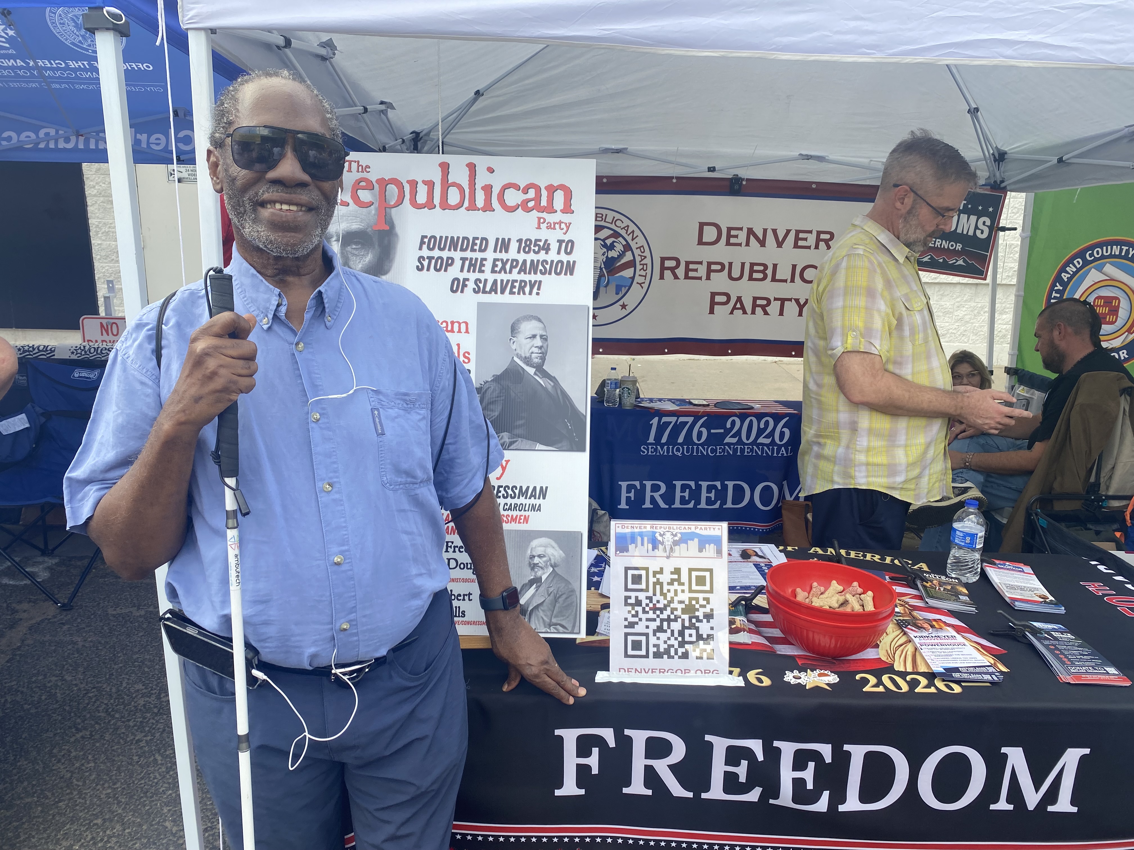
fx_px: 852
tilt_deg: -13.8
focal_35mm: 26
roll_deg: -1.1
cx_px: 567
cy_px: 425
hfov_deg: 67.3
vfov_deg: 53.1
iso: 32
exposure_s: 1/296
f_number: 1.8
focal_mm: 4.25
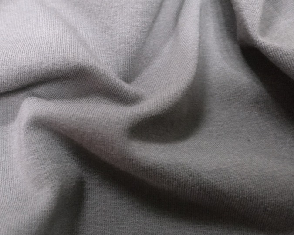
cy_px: 84
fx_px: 348
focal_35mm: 40
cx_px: 91
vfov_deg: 37.1
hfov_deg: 44.9
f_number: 2
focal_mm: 4.04
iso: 800
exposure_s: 1/17.1
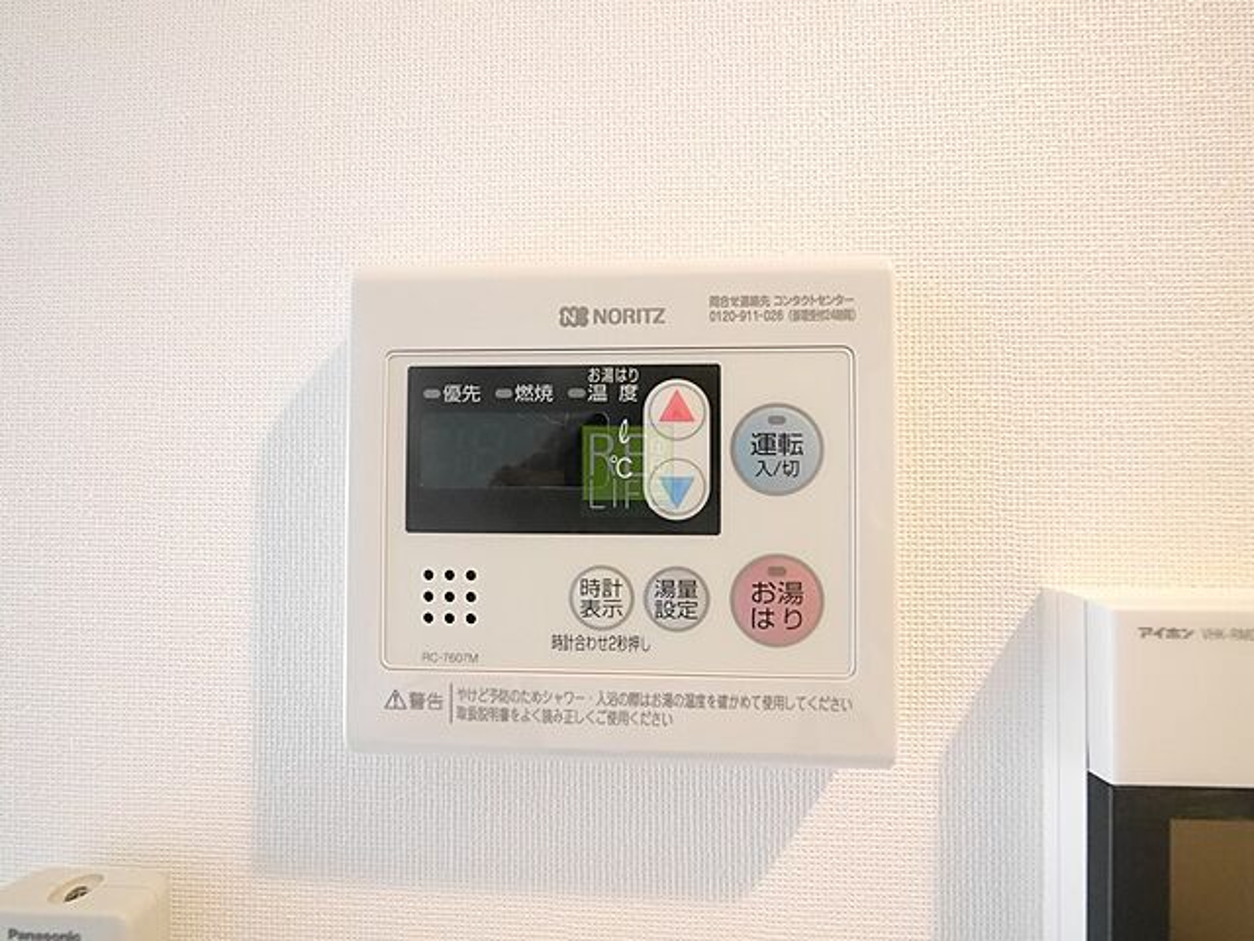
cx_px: 627
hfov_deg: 102.1
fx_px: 507
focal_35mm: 14
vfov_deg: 85.7
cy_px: 470
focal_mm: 7
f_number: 4
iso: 3200
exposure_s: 1/60
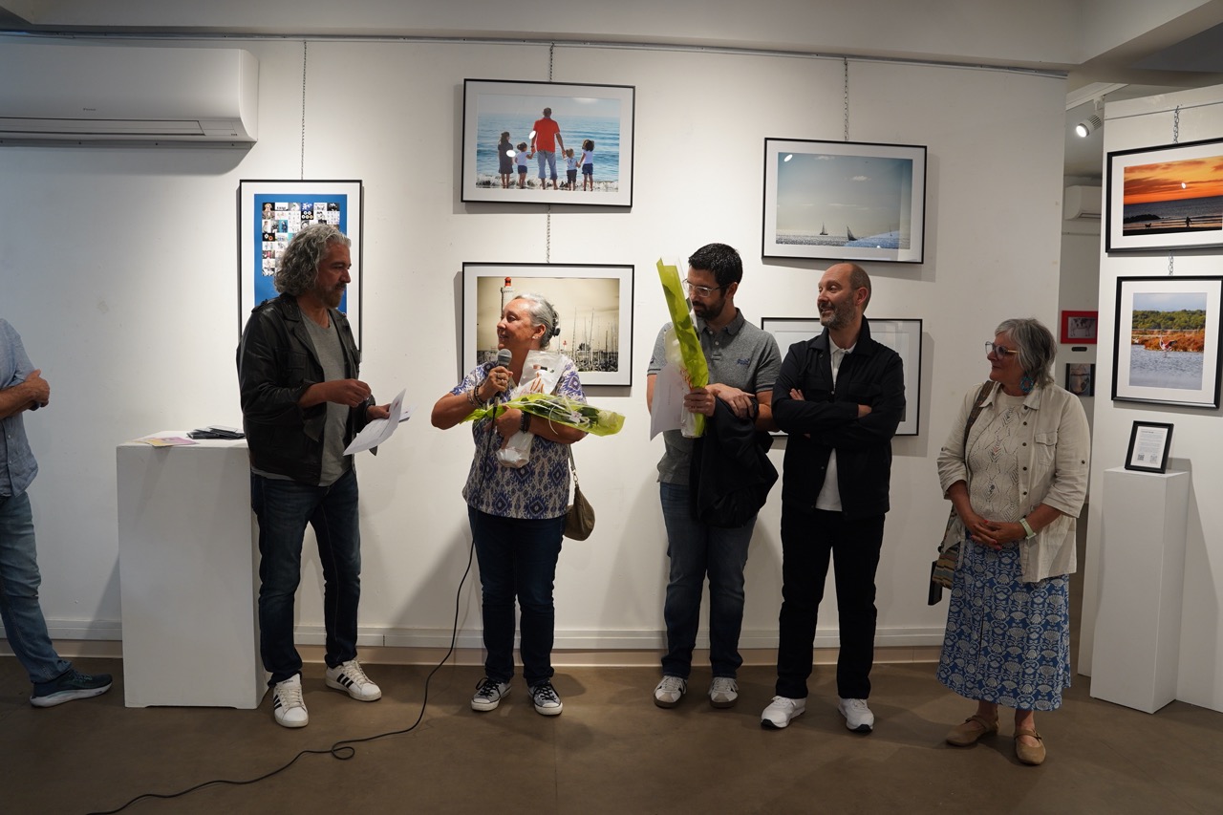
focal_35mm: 28
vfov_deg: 46.4
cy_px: 408
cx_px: 612
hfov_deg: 65.5
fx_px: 951
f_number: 4
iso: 400
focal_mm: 28
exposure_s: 1/160
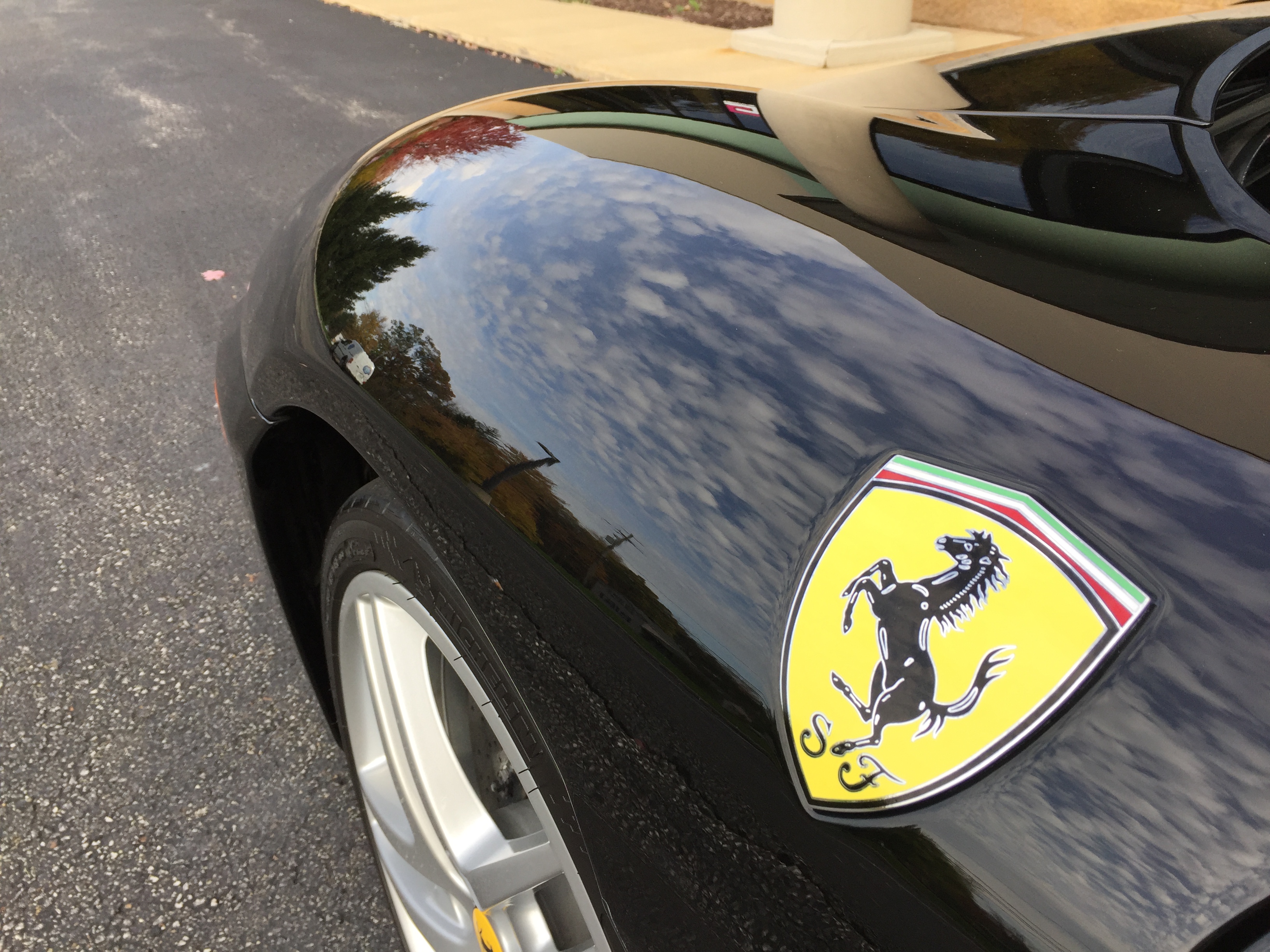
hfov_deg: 61.7
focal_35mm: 29
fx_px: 1064
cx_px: 635
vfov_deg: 48.2
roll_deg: -0.3
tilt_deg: -28.5
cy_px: 476
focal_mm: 4.15
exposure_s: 1/471
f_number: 2.2
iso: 32
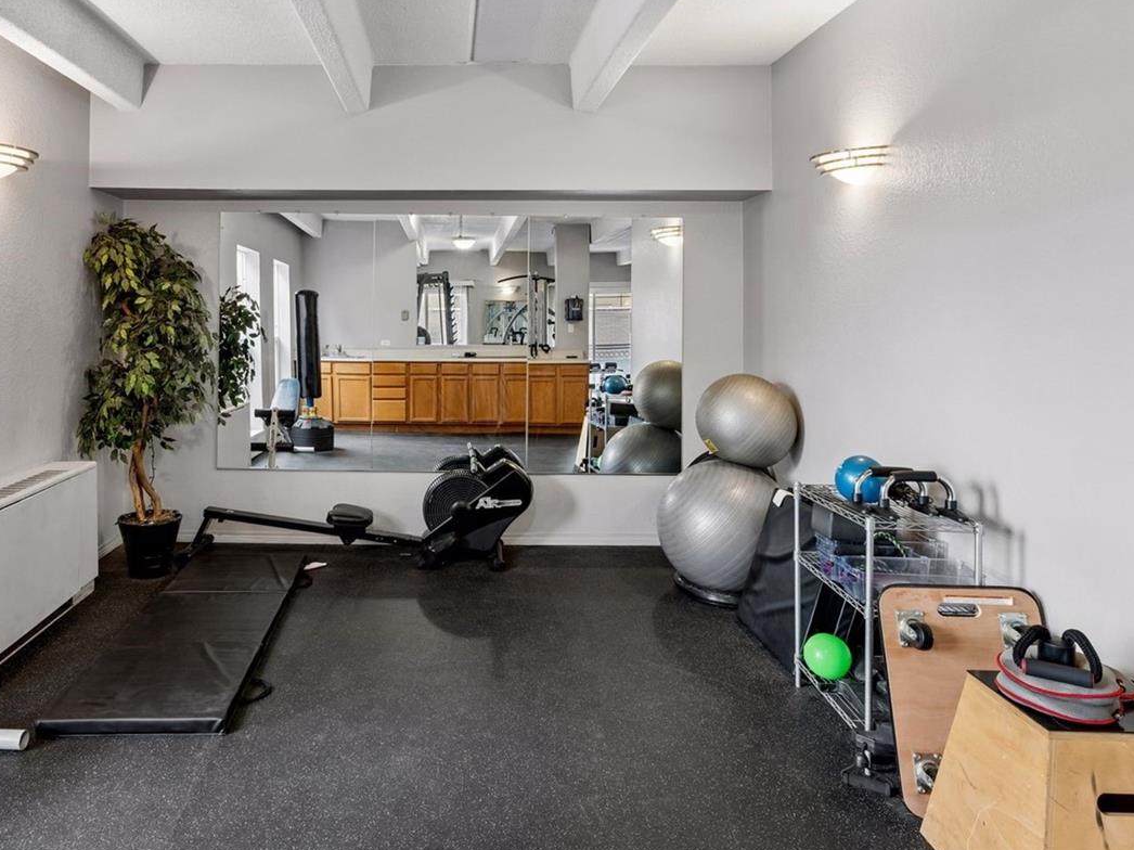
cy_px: 358
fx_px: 819
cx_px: 442
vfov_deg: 54.6
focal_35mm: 25
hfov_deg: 68.6
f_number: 8
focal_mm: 17
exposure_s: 1/6
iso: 400
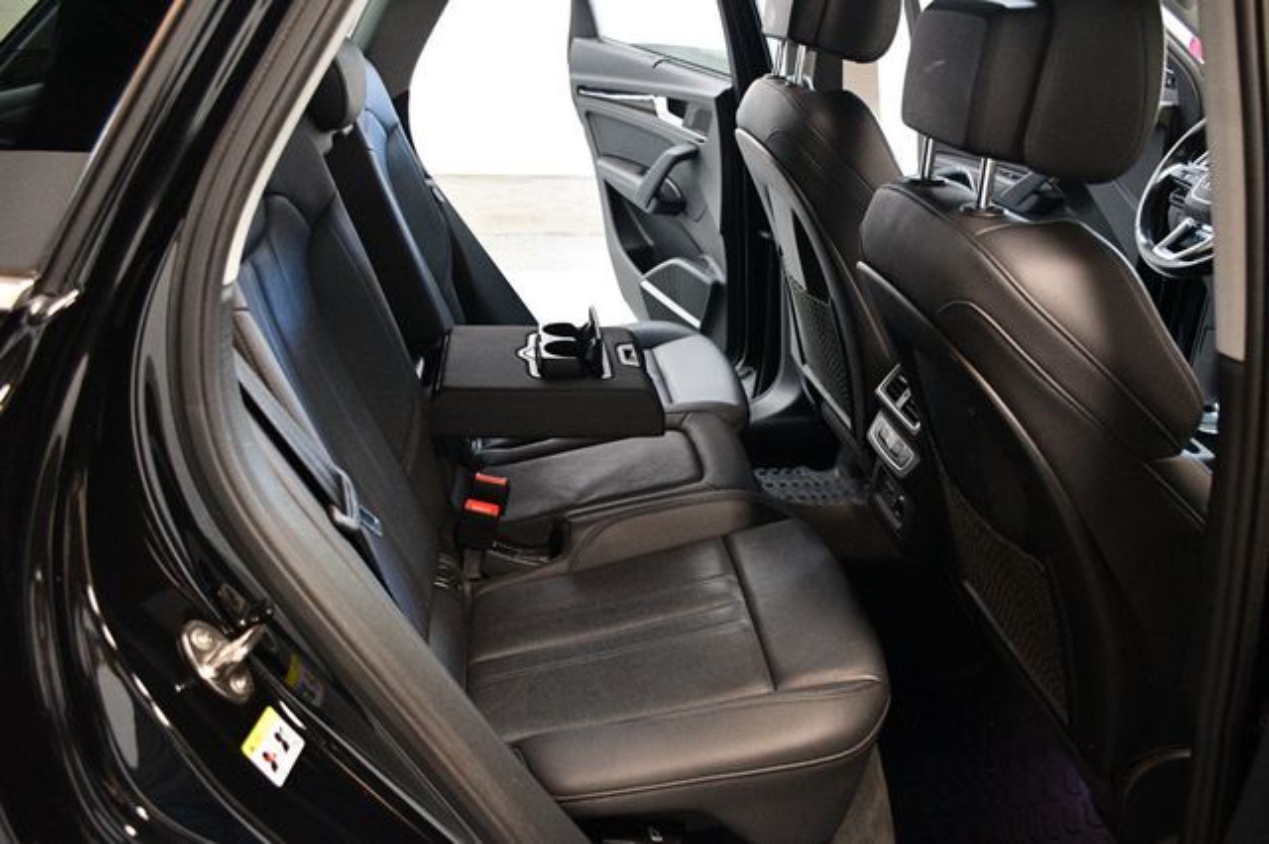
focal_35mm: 30
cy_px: 422
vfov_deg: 43.6
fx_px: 1057
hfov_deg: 62.0
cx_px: 634
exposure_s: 1/60
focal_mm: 20
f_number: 3.5
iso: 4500
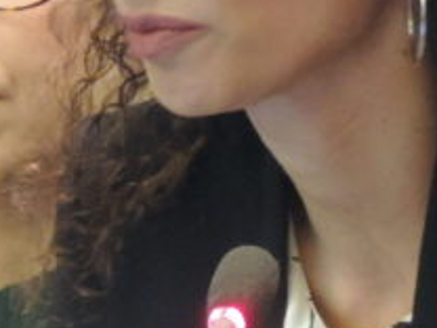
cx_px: 6
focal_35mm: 763
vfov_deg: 1.9
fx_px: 9632
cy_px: 153
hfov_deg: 2.6
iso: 800
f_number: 4.4
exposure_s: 1/15
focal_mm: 27.6
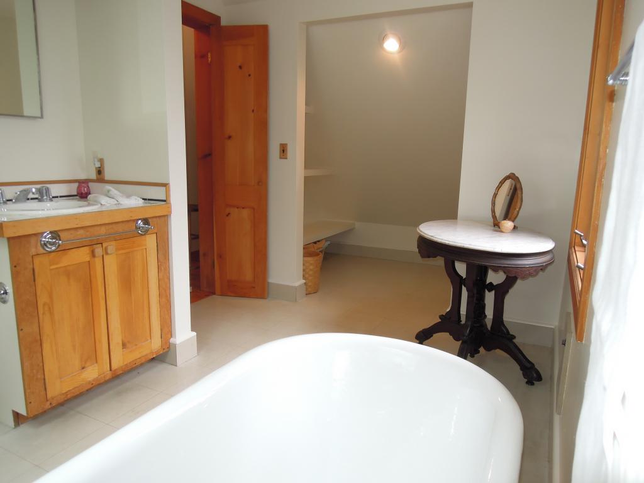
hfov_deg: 71.6
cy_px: 242
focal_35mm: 24
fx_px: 446
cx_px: 322
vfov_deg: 56.8
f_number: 2.8
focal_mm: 4.3
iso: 160
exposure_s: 1/60
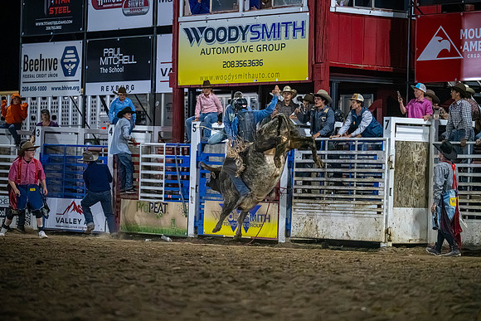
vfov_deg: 8.4
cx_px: 240
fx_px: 2189
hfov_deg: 12.5
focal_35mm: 164
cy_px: 169
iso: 6400
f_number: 2.8
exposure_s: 1/800
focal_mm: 150
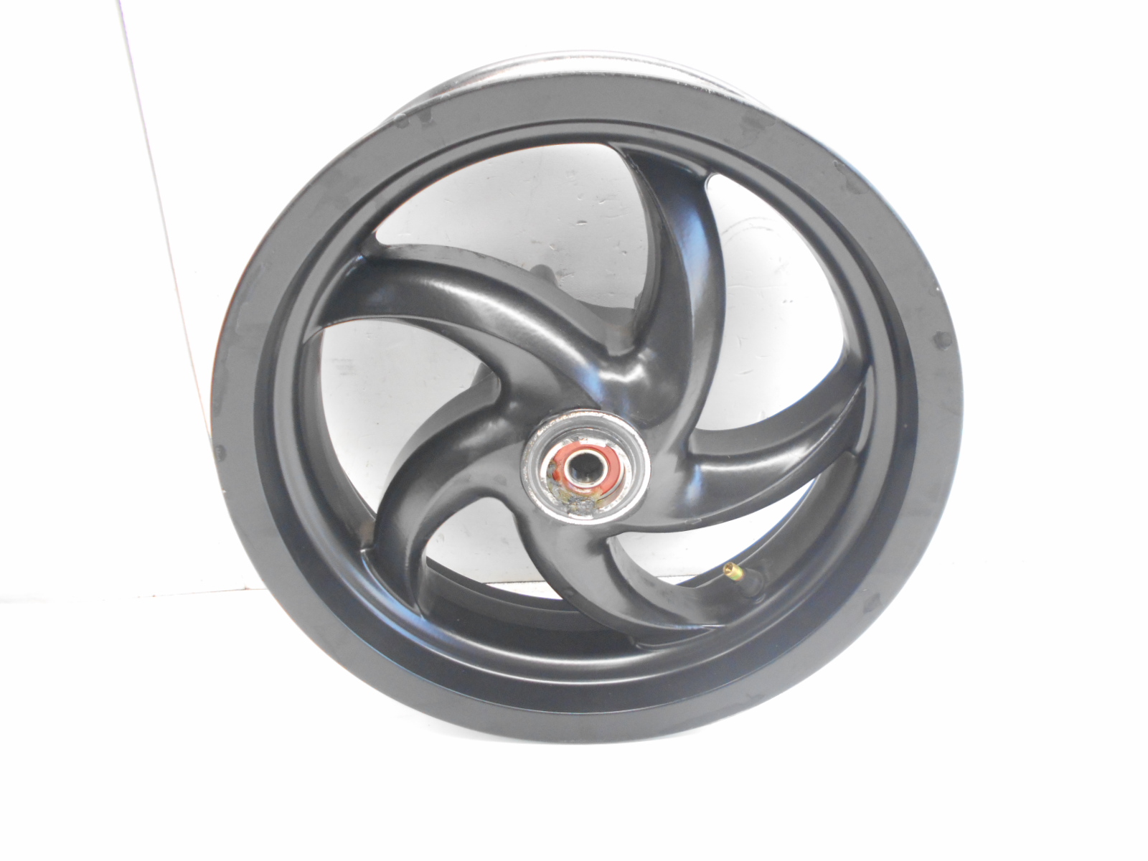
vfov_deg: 53.1
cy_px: 430
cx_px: 574
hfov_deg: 67.3
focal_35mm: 26
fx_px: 862
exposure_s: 1/30
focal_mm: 4.6
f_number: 3.2
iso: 280
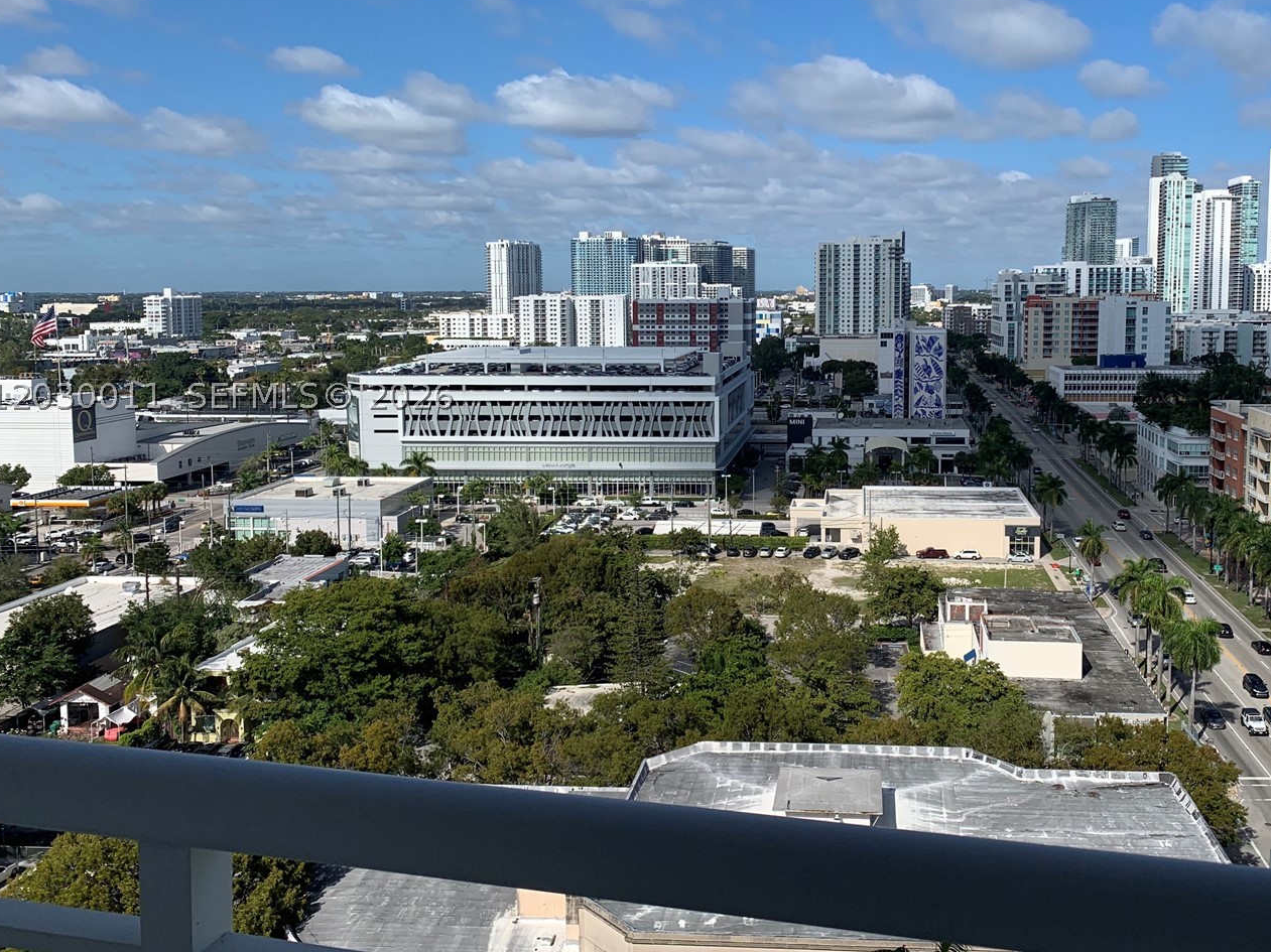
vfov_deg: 42.8
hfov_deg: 55.0
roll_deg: +1.1
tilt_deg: -4.9
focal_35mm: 33
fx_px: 1211
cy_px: 396
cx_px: 762
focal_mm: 4.25
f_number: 1.8
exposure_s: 1/3521
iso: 25
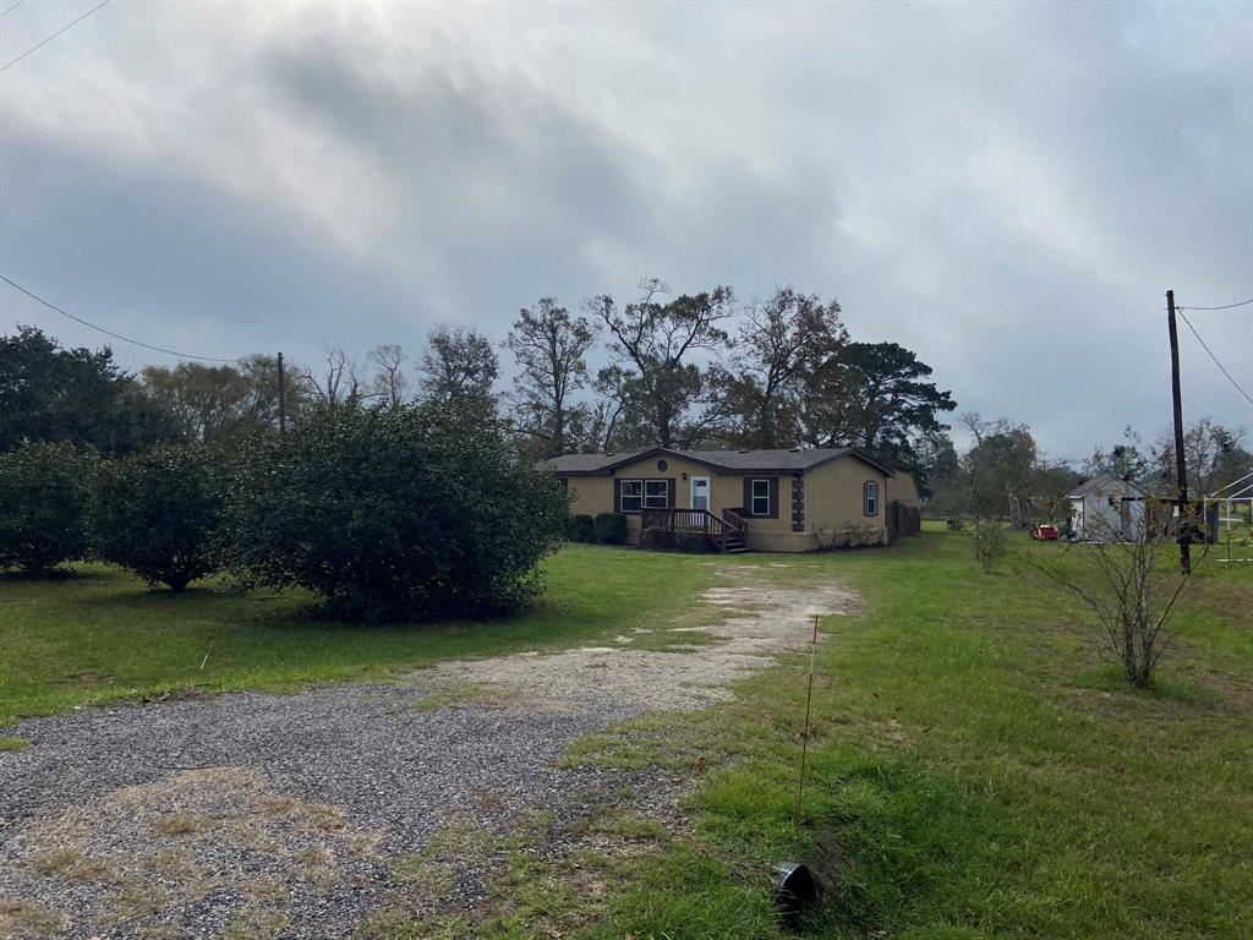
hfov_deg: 67.3
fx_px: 941
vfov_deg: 53.1
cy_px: 470
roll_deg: -0.4
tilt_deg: -0.5
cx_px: 626
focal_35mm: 26
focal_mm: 4.25
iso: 32
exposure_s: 1/7194
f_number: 1.8
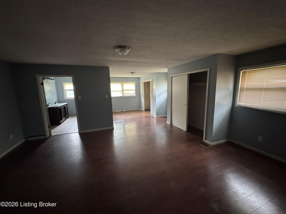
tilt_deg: -7.1
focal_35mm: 14
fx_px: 116
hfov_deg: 102.1
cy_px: 107
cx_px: 143
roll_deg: +1.4
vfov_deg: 85.7
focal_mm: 2.22
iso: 800
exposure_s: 1/60
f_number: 2.2
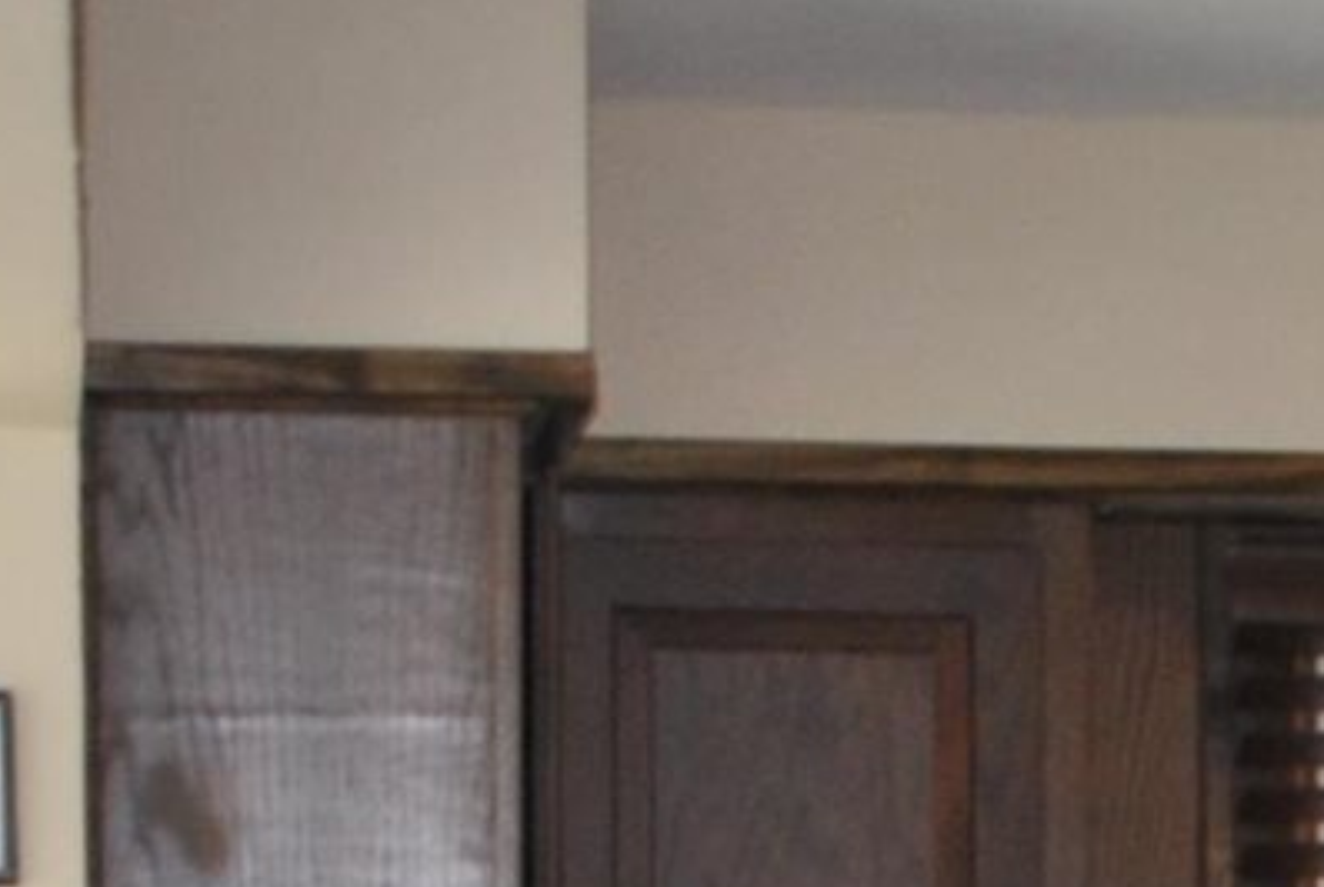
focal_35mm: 209
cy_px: 2011
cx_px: 2141
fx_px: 7698
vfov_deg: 6.3
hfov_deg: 9.5
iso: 200
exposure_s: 1/125
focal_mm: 18
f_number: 3.5
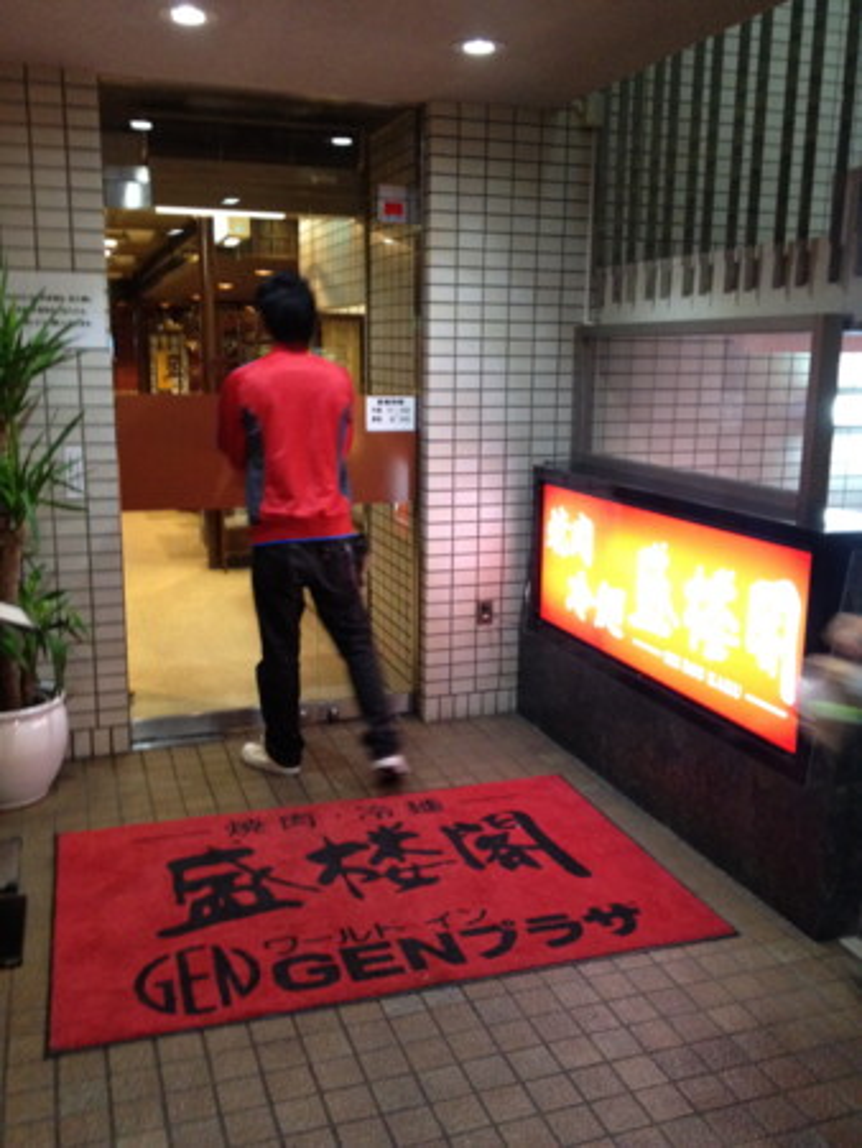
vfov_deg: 52.6
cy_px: 574
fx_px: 1161
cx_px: 431
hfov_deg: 40.7
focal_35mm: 35
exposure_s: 1/20
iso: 400
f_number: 2.4
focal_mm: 4.28
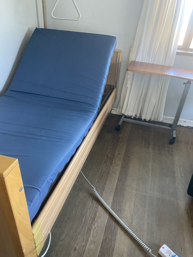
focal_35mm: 26
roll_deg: -3.9
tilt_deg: -31.5
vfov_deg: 67.3
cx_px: 96
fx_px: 193
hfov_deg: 53.1
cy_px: 128
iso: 500
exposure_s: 1/60
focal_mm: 4.25
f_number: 1.8
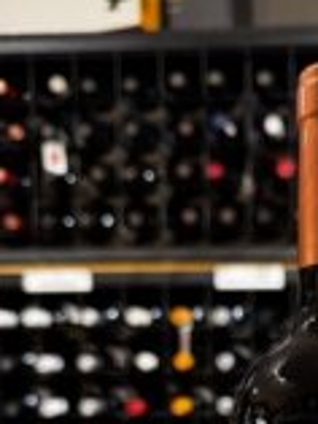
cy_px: 532
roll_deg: +0.5
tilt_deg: -5.9
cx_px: 329
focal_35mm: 66
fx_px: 807
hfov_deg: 21.4
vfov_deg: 25.7
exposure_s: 1/50
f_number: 1.78
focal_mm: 6.76
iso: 250
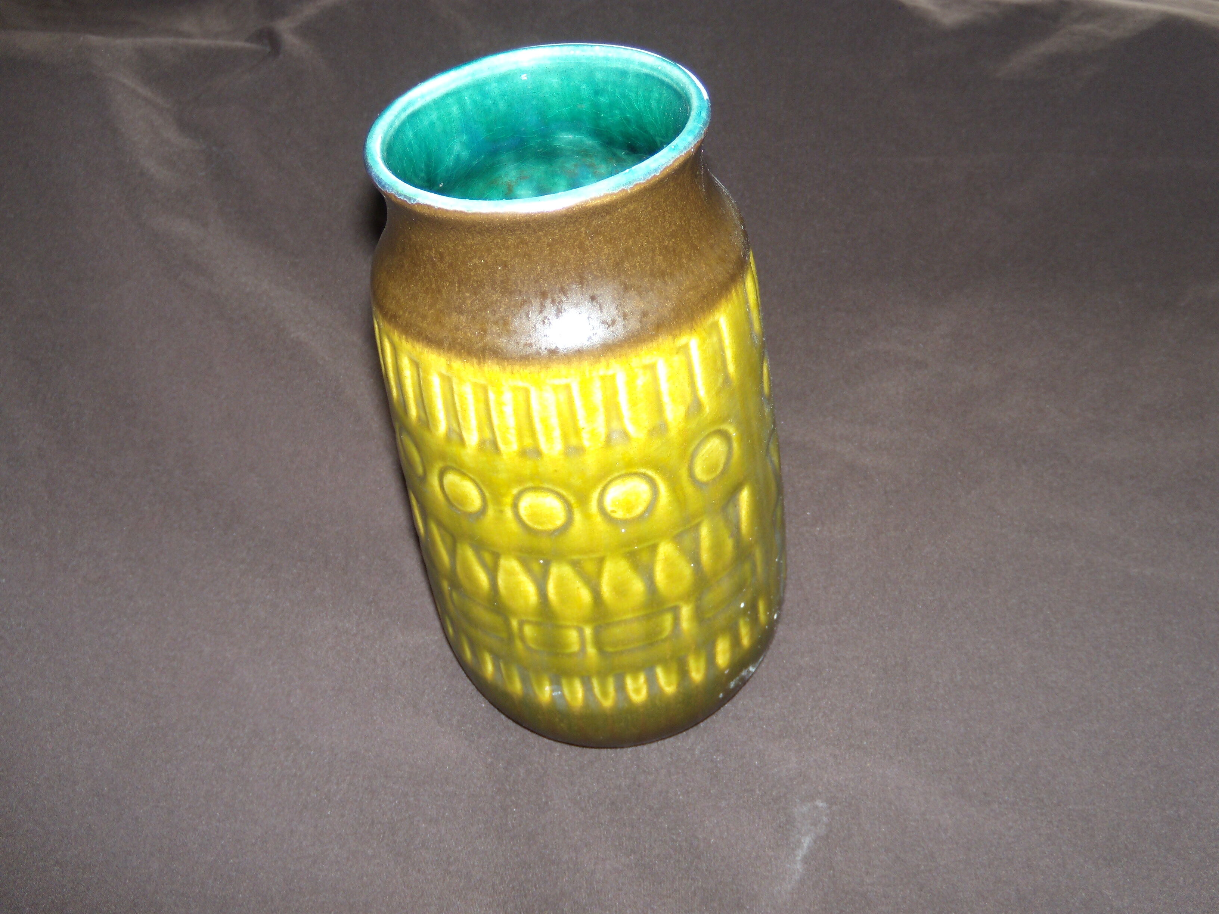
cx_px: 610
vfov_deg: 39.7
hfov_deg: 51.4
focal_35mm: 36
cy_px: 457
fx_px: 1268
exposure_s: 1/30
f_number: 3.6
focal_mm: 6.4
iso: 80
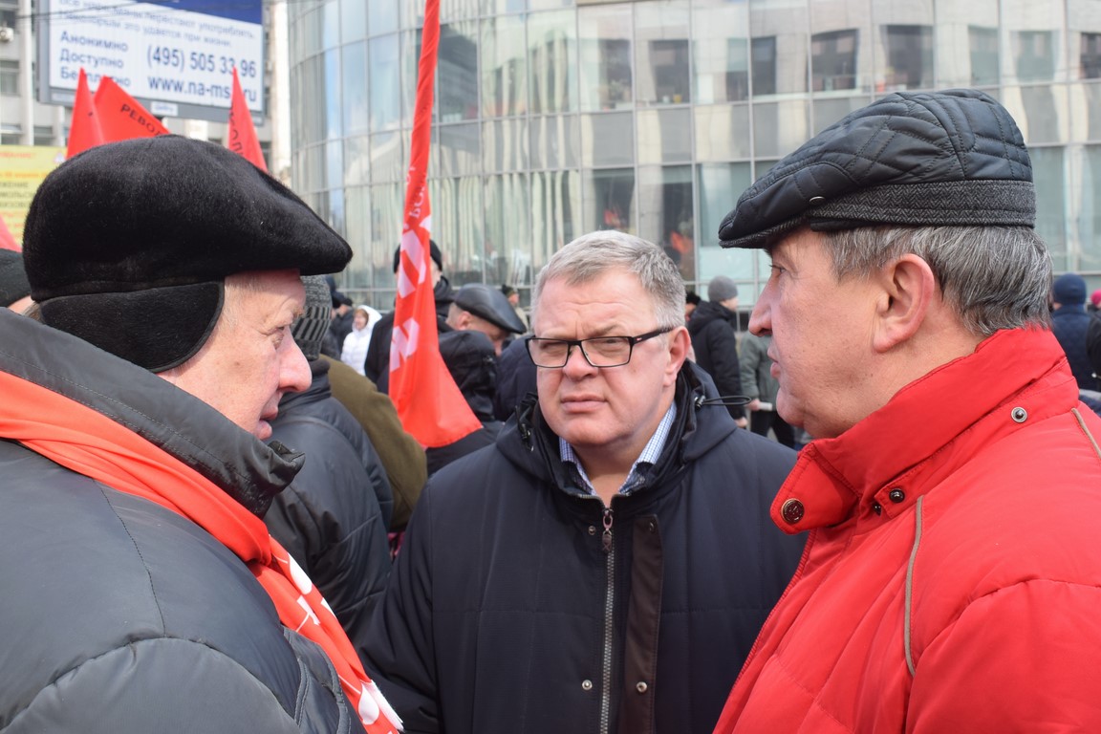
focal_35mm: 33
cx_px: 550
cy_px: 367
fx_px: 1009
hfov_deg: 57.2
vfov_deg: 40.0
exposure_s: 1/250
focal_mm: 22
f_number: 8
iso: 400
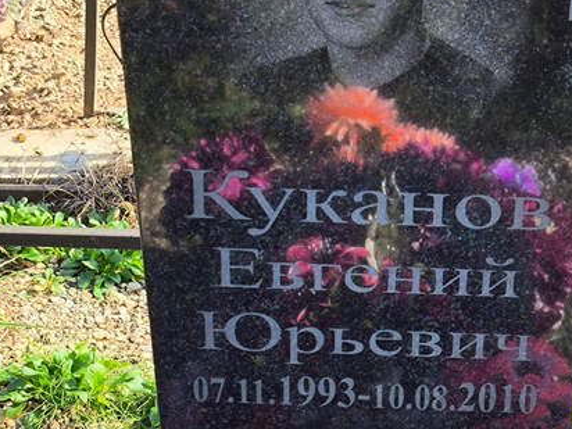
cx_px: 385
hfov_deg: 20.2
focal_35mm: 97
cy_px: 257
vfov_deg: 15.2
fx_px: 1603
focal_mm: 4.71
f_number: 1.7
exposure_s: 1/457
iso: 50
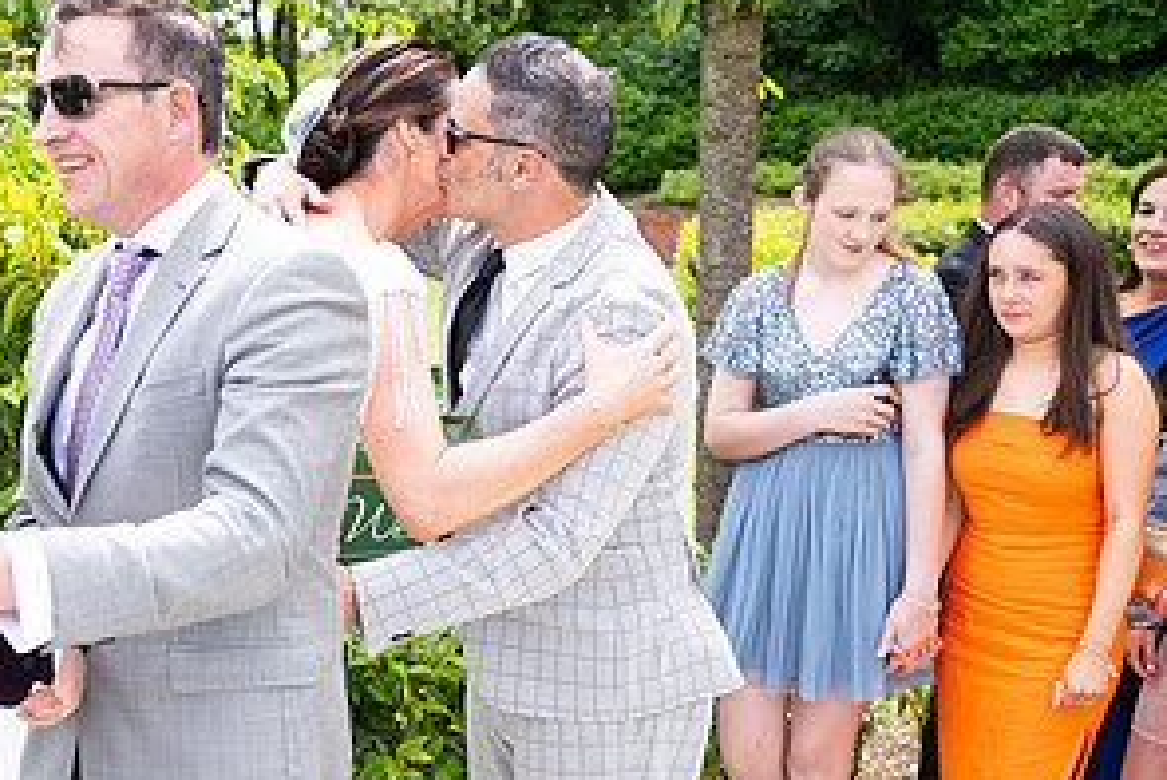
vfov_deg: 23.8
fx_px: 1849
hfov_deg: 34.1
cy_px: 453
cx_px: 253
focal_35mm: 57
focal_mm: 29
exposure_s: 1/1250
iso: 250
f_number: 3.5
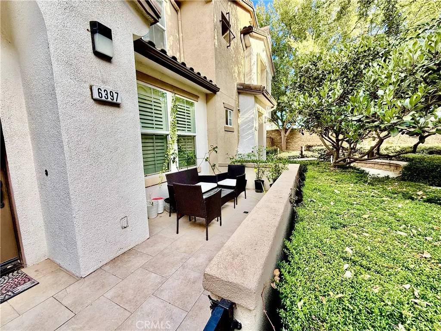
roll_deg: +1.5
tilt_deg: -7.1
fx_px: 178
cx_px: 220
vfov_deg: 85.7
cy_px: 166
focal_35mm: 14
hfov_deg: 102.1
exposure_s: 1/273
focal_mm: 2.22
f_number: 2.2
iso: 64
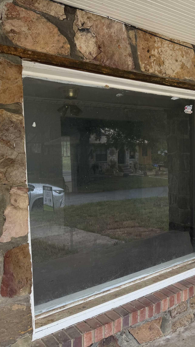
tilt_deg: -5.0
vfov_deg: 56.6
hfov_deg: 31.0
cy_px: 173
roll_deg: +0.3
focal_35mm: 35
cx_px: 199
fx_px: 322
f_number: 1.78
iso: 80
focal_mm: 6.76
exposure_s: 1/121
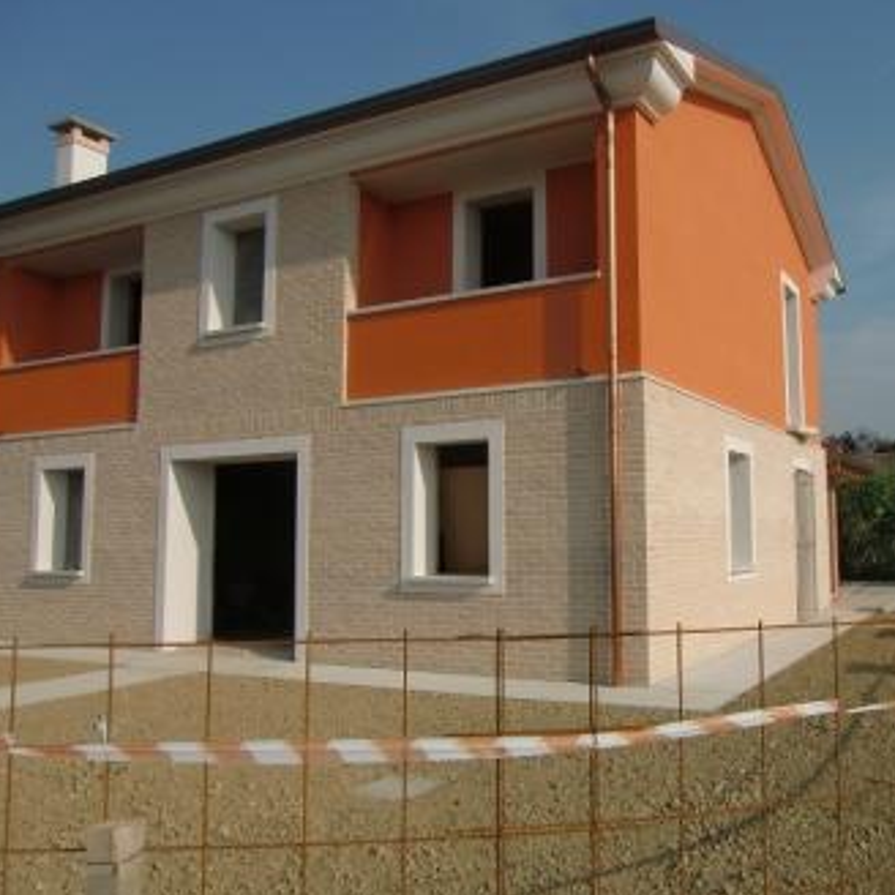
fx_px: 848
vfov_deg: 55.6
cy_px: 453
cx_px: 589
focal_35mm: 29
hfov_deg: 54.6
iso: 64
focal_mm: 4.3
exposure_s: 1/320
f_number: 7.5
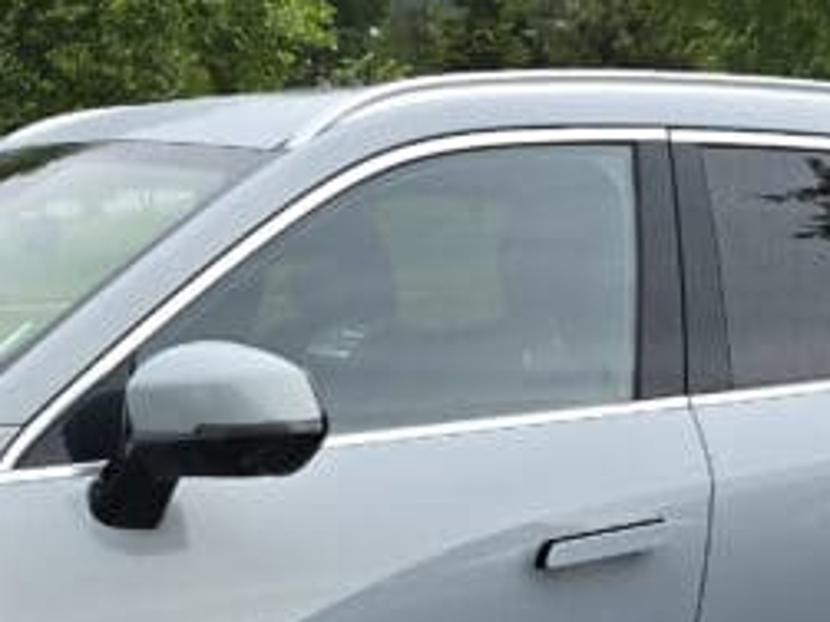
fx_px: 2253
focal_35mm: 94
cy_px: 741
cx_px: 20
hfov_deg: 20.3
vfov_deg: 15.2
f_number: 1.7
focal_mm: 6.3
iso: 20
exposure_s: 1/180
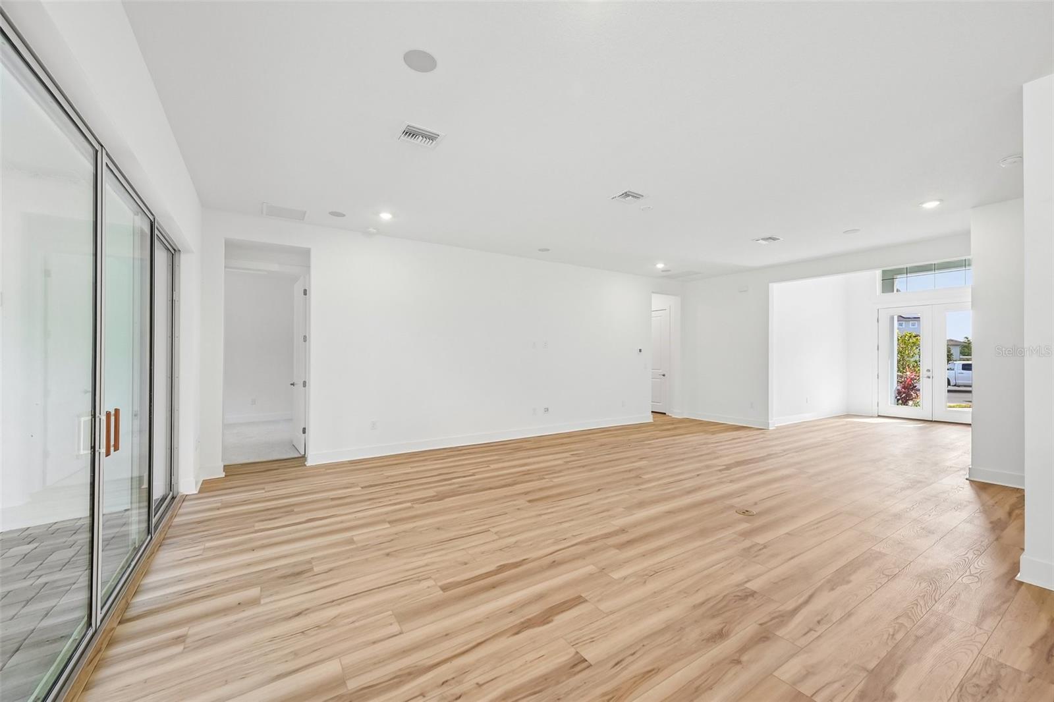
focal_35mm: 14
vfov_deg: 81.2
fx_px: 410
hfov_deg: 104.3
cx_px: 527
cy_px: 351
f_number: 8
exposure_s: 1/60
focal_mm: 14
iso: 400
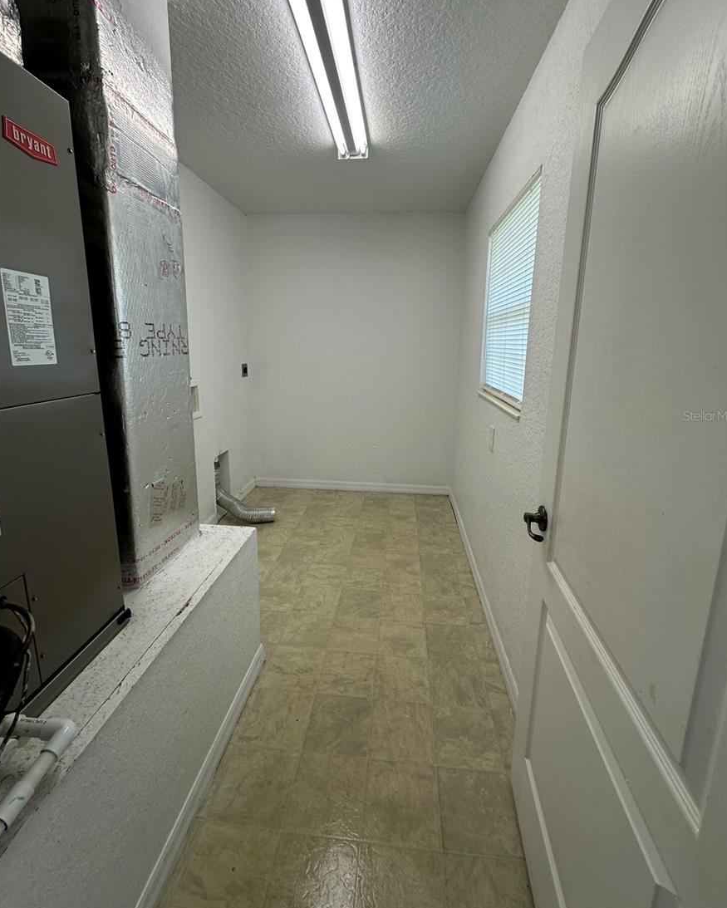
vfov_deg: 96.6
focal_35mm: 15
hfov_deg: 84.1
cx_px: 368
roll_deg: -1.7
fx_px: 403
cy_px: 415
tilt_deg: -9.3
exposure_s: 1/120
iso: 64
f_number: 2.2
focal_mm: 2.22
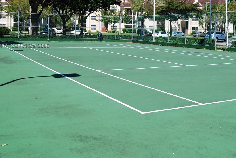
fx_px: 295
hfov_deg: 43.0
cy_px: 46
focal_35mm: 45
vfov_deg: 29.6
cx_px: 157
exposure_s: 1/250
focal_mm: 20
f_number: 8
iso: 100
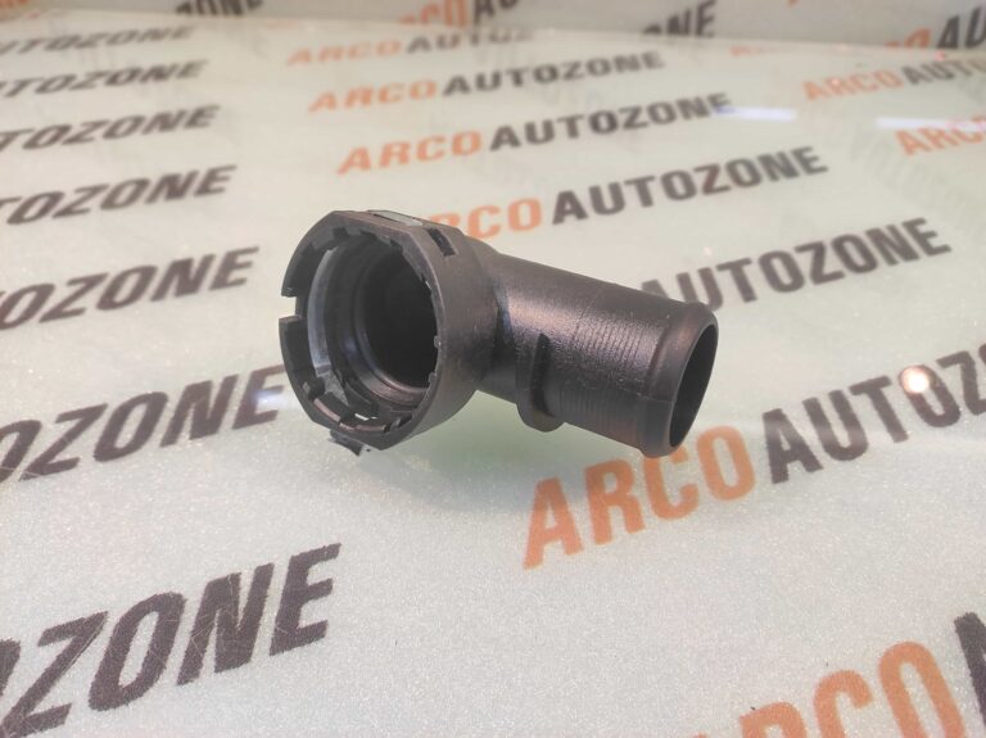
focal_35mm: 17
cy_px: 369
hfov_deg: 91.1
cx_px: 493
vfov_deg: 74.7
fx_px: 484
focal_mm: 4.74
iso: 211
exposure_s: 1/33
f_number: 1.79
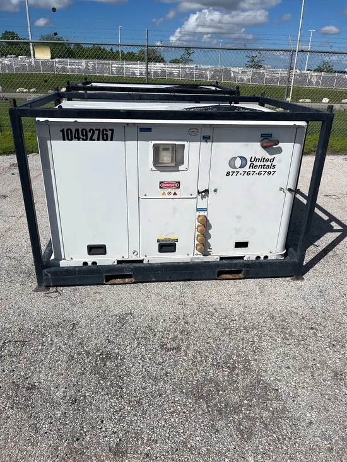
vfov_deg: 67.3
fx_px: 347
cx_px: 174
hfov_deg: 53.1
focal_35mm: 26
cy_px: 231
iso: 50
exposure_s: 1/10870
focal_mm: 5.1
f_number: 1.6
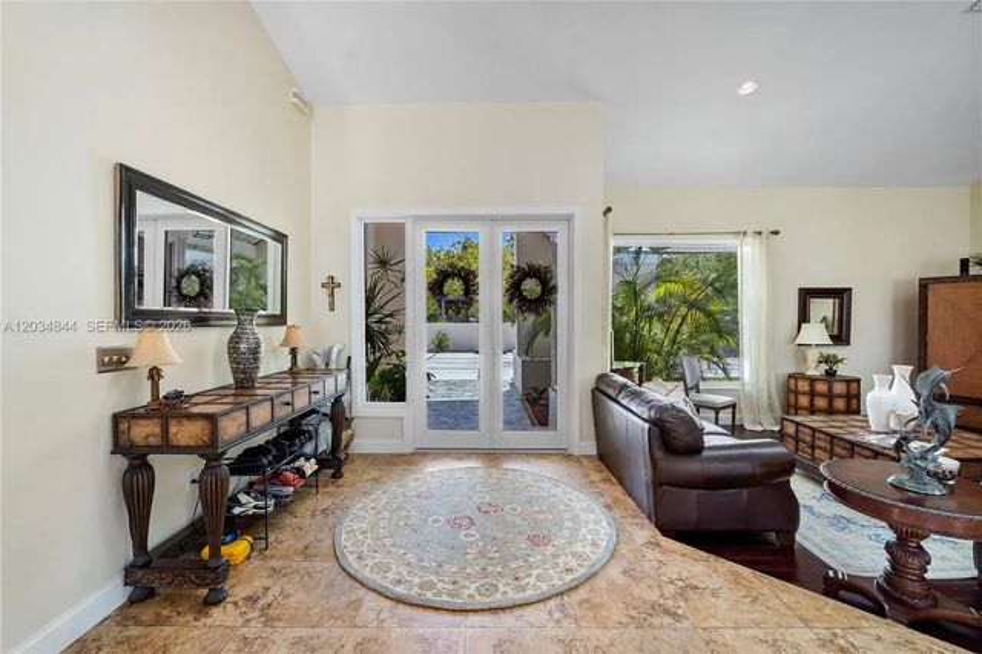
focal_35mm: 15
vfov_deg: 77.3
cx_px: 491
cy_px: 327
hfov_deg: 100.4
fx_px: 409
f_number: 11
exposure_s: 1/13
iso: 160
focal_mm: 10
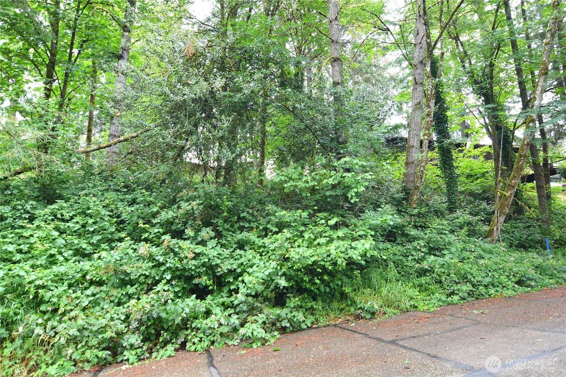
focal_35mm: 21
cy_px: 188
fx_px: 330
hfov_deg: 81.2
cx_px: 283
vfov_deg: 59.5
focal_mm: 14
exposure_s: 1/60
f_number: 4
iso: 200
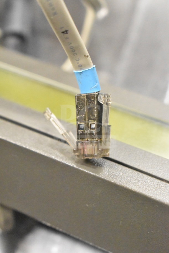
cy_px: 126
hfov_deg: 19.7
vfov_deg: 29.2
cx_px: 84
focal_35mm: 69
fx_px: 486
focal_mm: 46
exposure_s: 1/80
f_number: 5.3
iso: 18000
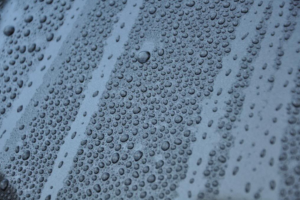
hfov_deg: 16.9
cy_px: 100
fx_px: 1008
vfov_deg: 11.3
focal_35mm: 121
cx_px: 151
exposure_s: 1/125
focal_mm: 80
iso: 500
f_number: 5.6
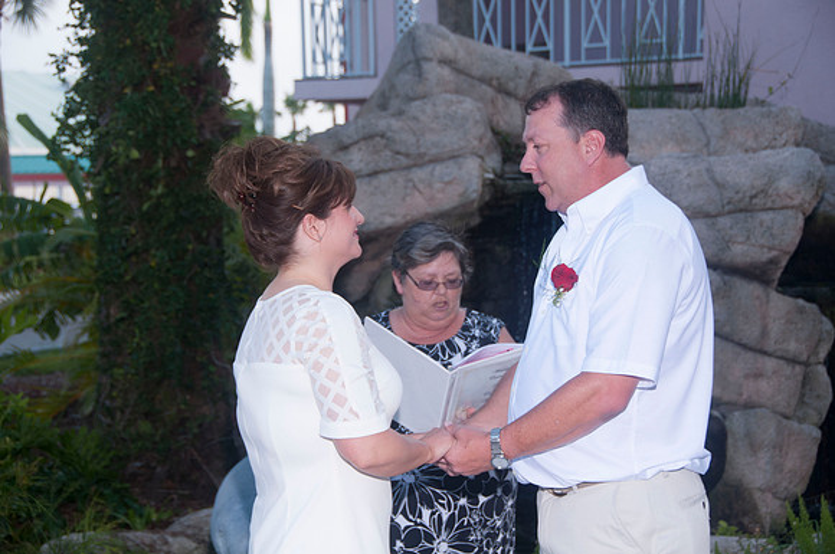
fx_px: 1737
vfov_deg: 18.1
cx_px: 418
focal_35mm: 75
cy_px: 277
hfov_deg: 27.0
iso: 200
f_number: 5.6
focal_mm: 50
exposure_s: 1/250
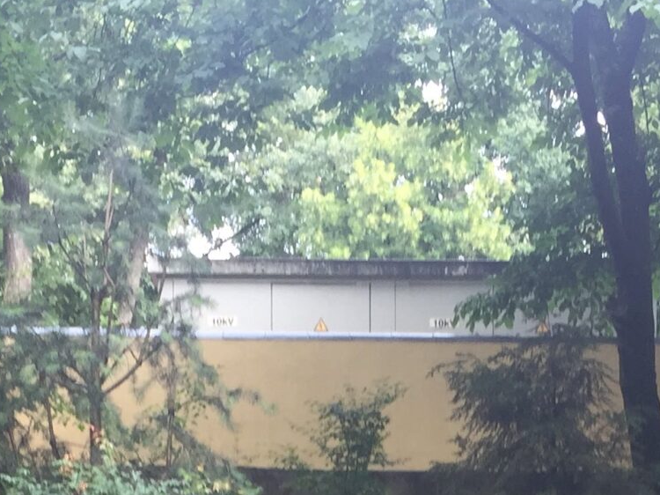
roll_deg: +1.5
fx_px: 1887
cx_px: 452
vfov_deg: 13.6
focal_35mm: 99
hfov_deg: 19.8
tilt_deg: +4.8
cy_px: 839
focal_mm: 4.15
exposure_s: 1/113
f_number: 2.2
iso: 32
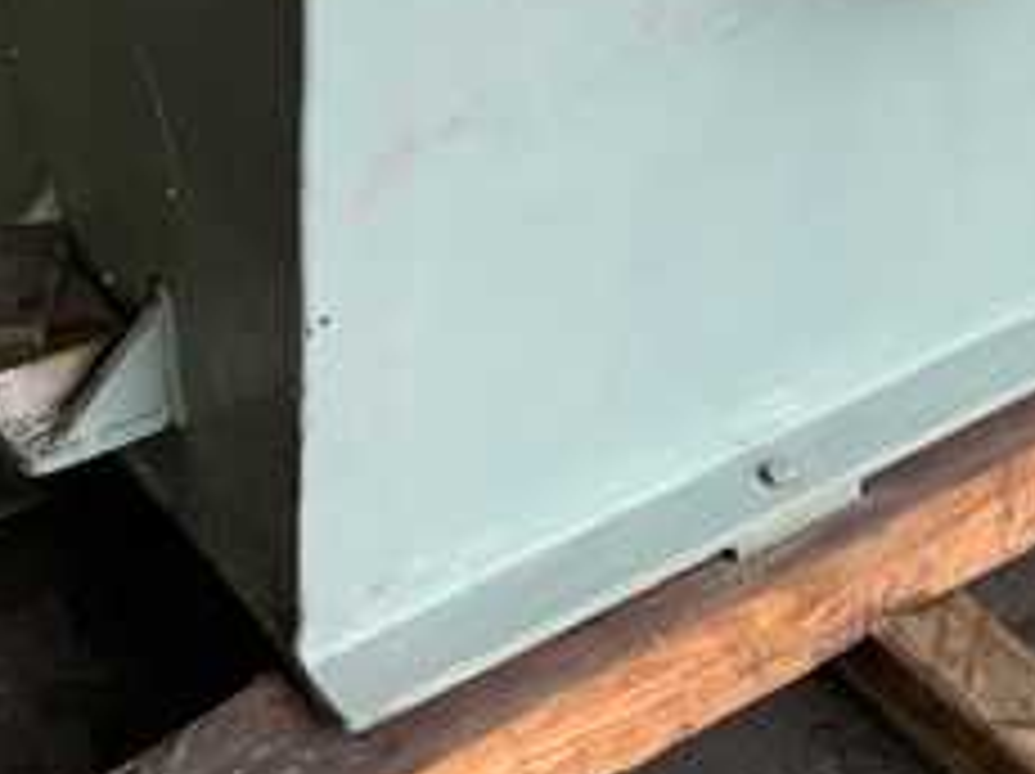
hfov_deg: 18.9
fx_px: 3017
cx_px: 1062
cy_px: -297
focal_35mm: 101
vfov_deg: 13.9
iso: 40
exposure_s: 1/122
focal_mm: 3
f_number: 1.8
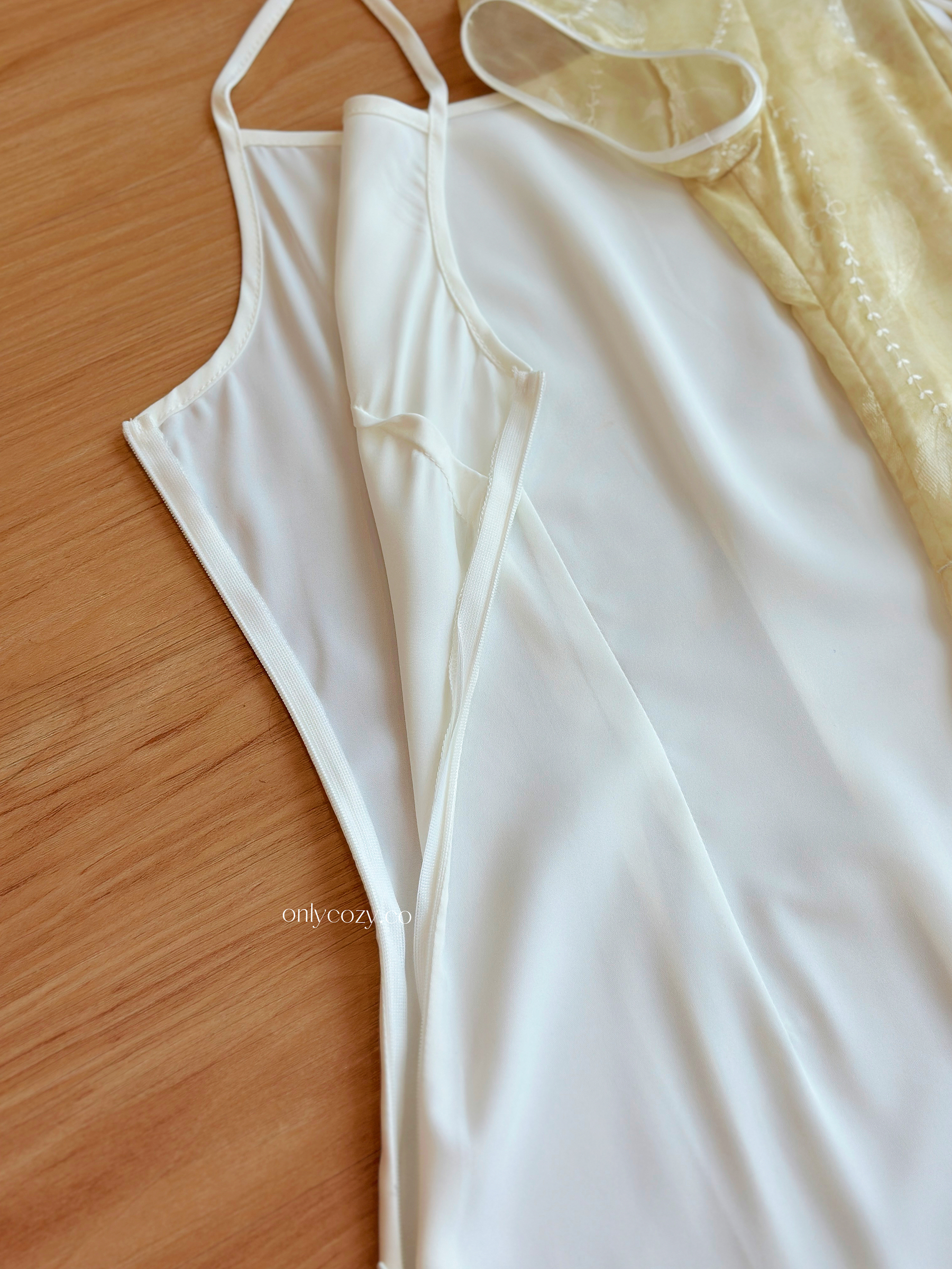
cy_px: 634
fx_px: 1760
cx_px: 476
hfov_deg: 30.3
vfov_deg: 39.7
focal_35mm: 48
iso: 80
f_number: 1.78
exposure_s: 1/203
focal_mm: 6.86
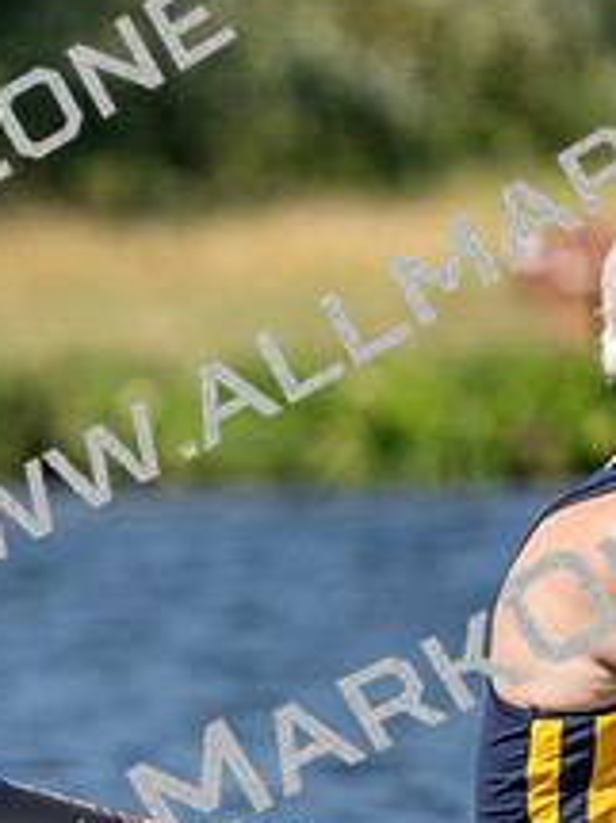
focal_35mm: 982
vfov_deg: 2.0
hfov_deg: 1.5
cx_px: -444
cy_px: 691
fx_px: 23323
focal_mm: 379
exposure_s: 1/2000
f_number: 6.3
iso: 250
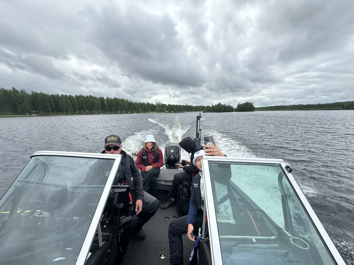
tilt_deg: -8.8
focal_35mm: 14
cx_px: 177
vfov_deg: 85.7
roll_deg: +0.3
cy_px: 132
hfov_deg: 102.1
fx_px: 143
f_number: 2.2
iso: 40
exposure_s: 1/1033
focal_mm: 2.22
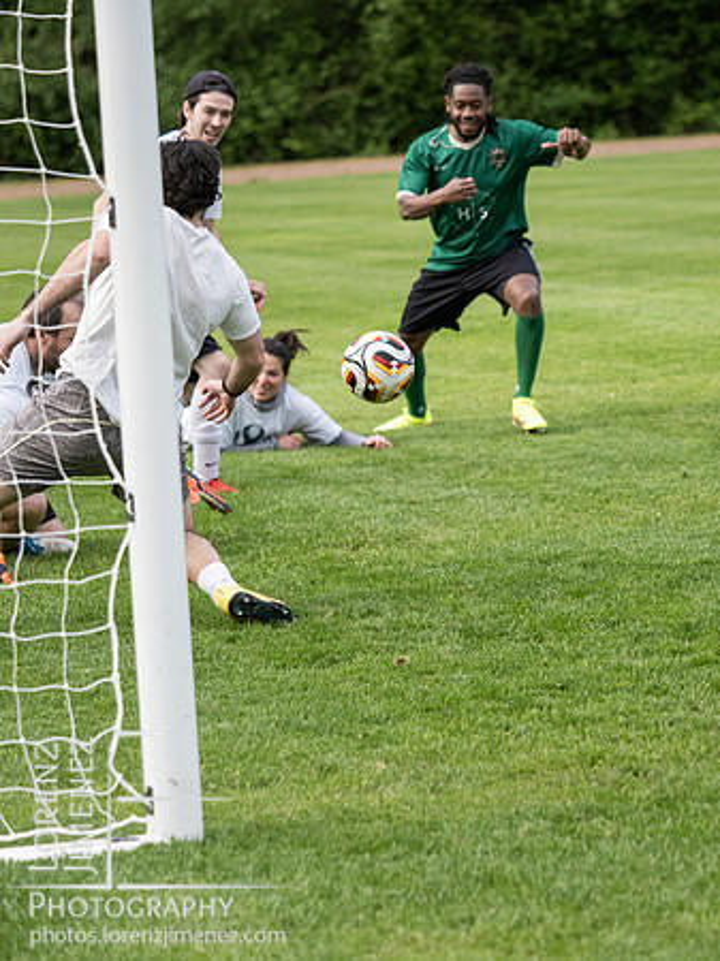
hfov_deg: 8.7
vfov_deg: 11.6
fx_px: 4719
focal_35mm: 170
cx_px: 360
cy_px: 480
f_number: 2.8
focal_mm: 85
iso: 320
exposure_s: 1/1250
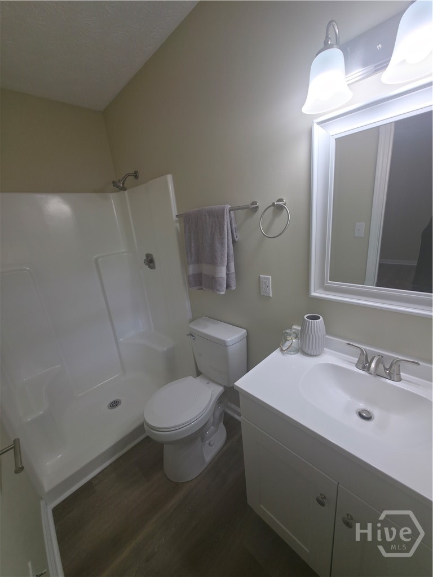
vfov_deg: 106.2
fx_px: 217
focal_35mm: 13
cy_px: 288
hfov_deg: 89.9
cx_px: 216
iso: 25
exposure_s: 1/60
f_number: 1.9
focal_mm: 2.2
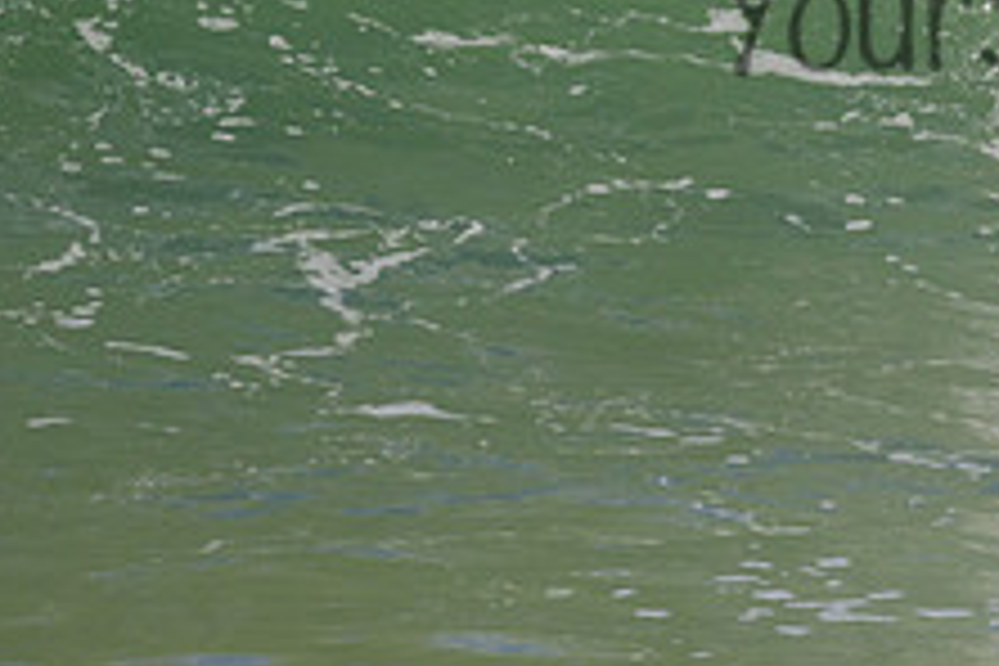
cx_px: 1179
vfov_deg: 0.8
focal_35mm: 1774
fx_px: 49225
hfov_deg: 1.2
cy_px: -34
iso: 640
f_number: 11
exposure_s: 1/2000
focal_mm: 680
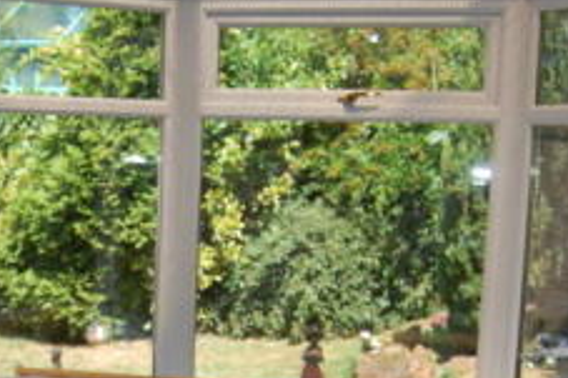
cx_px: 80
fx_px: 1230
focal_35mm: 78
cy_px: 393
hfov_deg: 25.4
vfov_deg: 17.0
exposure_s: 1/500
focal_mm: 18
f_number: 4
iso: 200
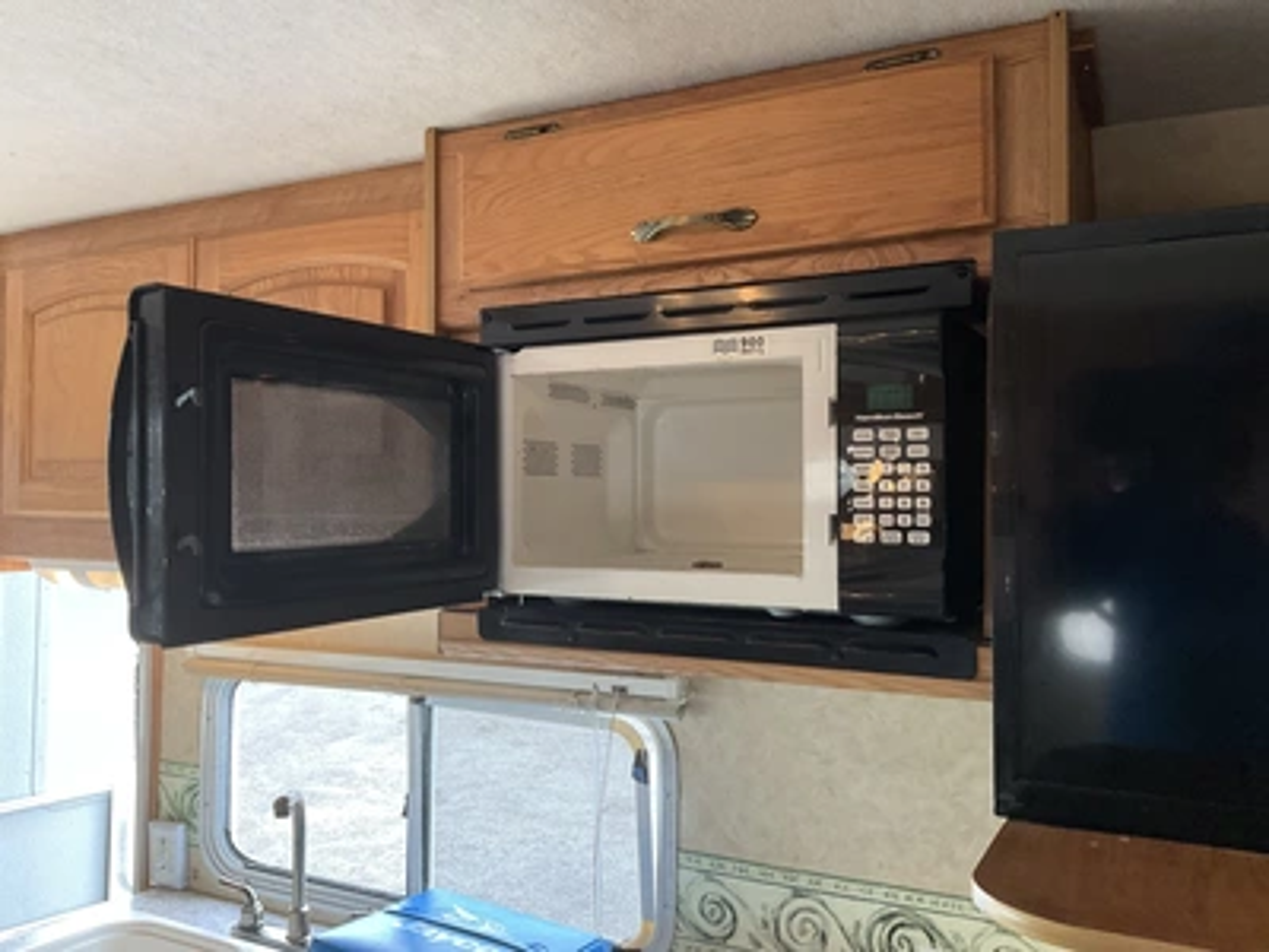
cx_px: 634
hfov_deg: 61.7
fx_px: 1063
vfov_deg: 48.2
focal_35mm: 29
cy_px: 476
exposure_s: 1/60
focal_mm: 3
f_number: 1.8
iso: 100
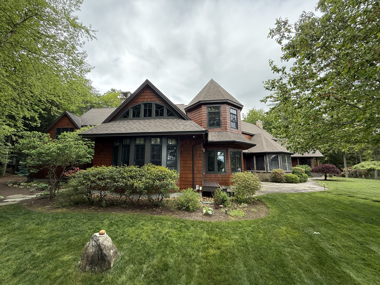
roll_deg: +0.2
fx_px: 154
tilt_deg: +10.2
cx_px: 190
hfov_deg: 102.1
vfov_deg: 85.7
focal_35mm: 14
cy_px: 142
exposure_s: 1/942
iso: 64
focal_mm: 2.22
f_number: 2.2
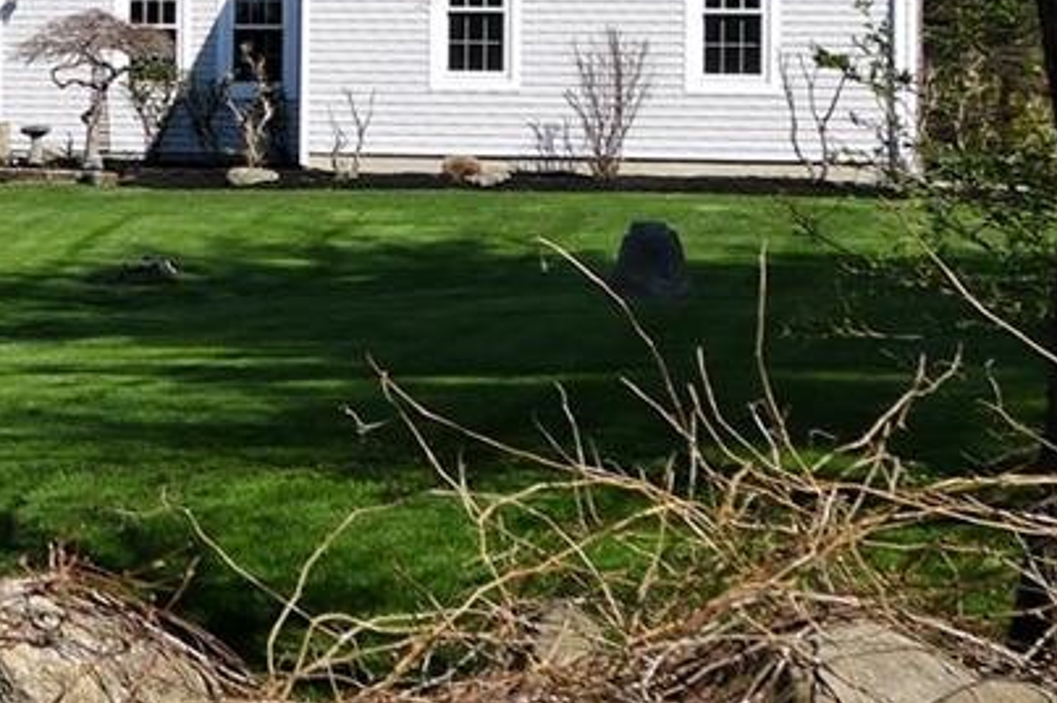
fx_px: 2611
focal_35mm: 89
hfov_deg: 21.8
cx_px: -68
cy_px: 16
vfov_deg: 15.1
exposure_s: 1/800
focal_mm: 7.5
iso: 80
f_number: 4
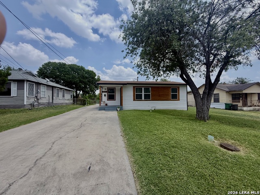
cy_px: 98
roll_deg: +0.7
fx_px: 105
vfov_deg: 85.7
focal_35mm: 14
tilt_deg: +1.2
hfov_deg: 102.1
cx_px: 130
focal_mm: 2.22
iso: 50
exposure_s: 1/2092
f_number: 2.2
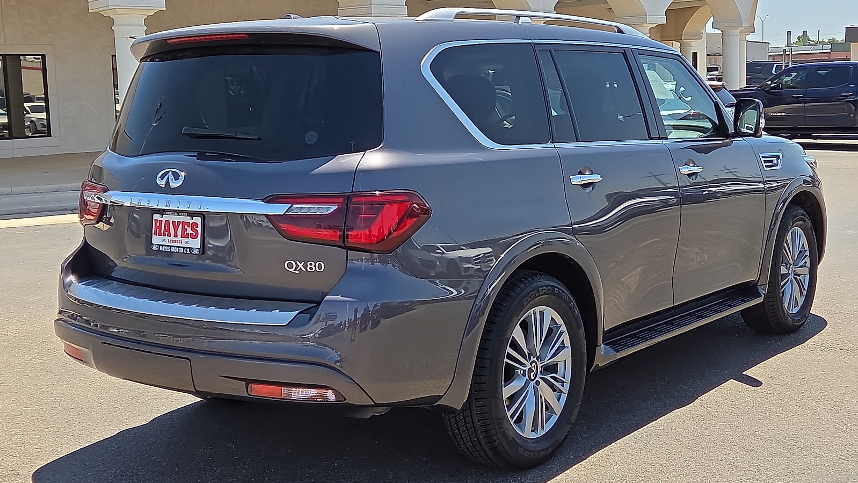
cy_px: 198
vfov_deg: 24.9
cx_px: 429
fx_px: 1092
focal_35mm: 48
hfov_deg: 42.9
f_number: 1.8
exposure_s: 1/1000
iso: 25
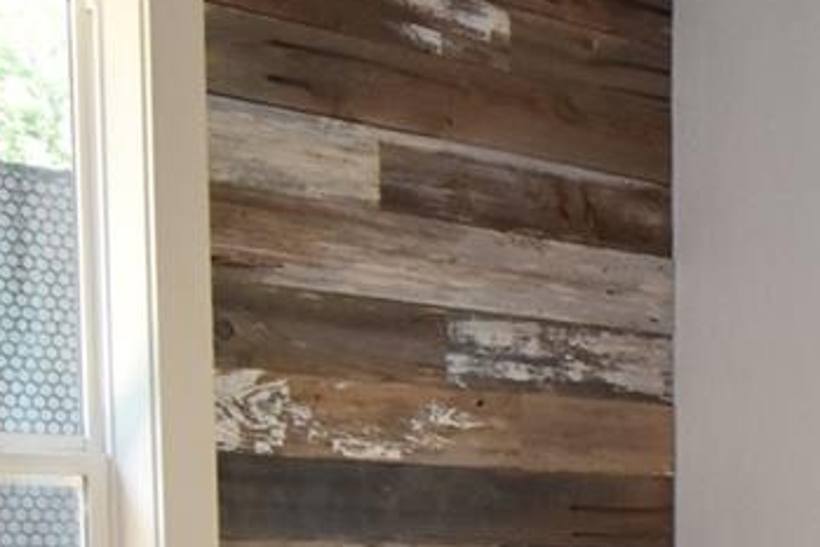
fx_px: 2005
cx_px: 1208
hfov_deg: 20.1
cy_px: 703
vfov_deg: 14.9
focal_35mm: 88
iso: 900
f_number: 3.5
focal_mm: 10
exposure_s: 1/200
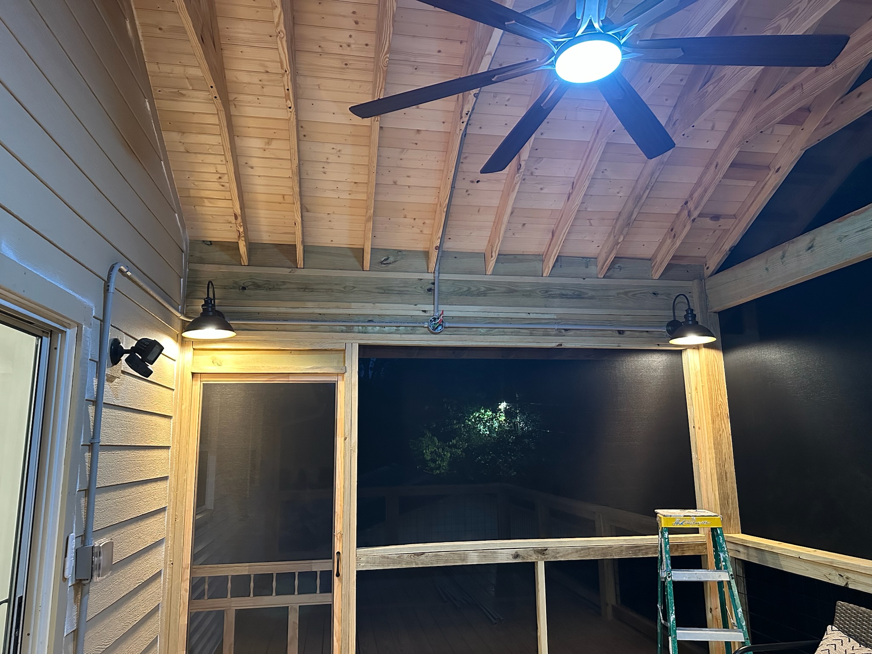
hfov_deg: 71.6
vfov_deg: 56.8
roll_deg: +0.1
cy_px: 327
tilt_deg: +10.2
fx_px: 605
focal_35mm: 24
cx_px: 436
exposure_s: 1/40
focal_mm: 6.86
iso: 800
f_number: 1.78
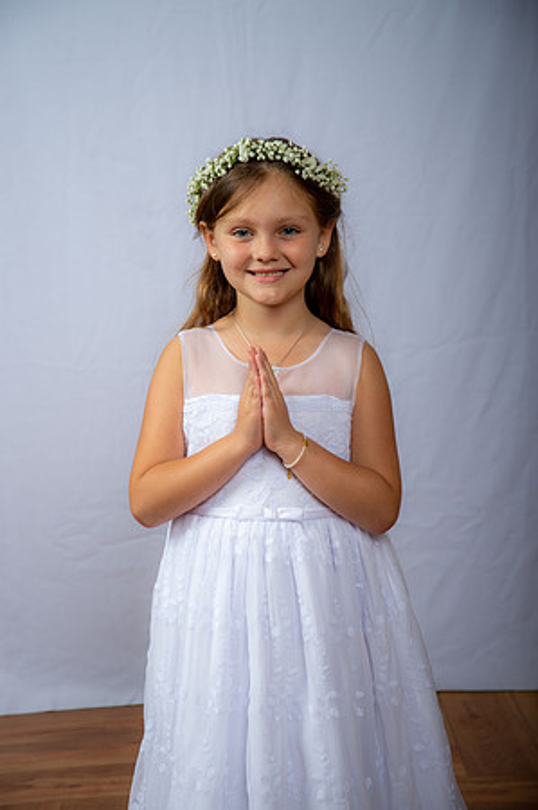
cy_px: 405
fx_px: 1618
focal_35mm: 72
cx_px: 269
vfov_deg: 28.1
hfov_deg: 18.9
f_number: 6.3
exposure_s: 1/200
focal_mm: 72
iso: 250
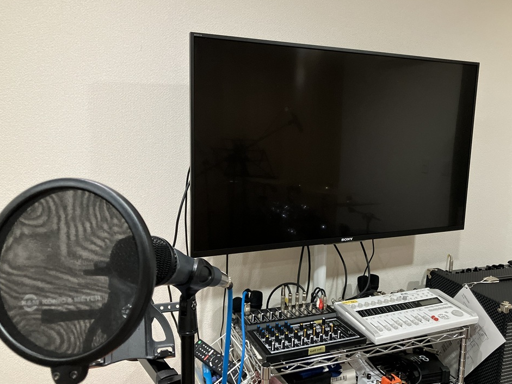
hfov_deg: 59.9
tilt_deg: -7.5
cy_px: 194
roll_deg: -1.6
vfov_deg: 46.8
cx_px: 272
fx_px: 444
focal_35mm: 30
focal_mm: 3.99
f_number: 1.8
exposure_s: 1/60
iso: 320
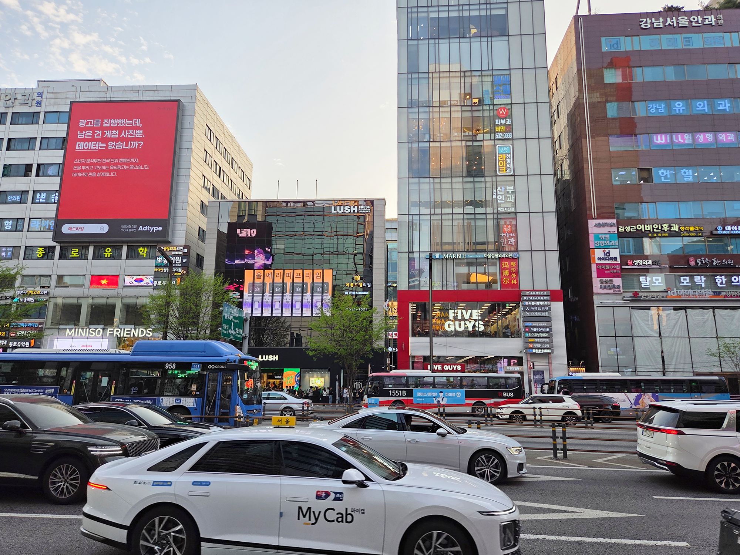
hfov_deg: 73.9
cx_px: 370
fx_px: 492
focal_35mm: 23
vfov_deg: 58.9
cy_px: 278
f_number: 1.8
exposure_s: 1/591
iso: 40
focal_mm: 5.4
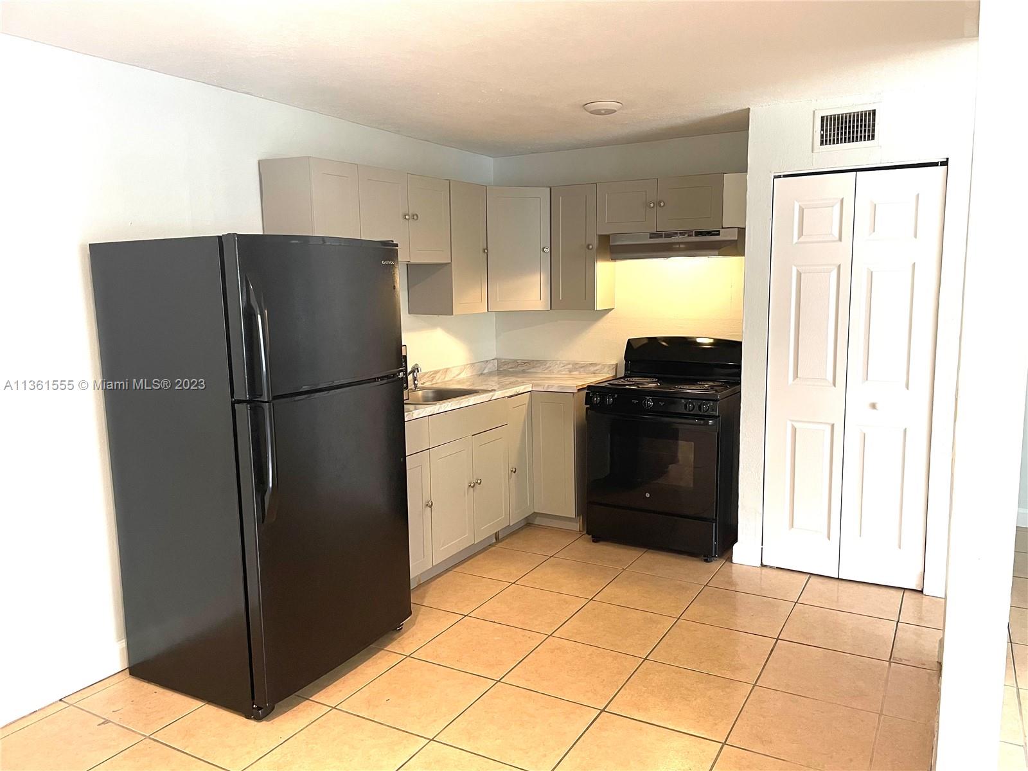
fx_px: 772
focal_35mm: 26
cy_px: 386
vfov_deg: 53.1
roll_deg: +1.2
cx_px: 514
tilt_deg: -7.8
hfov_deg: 67.3
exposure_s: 1/60
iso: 160
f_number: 1.6
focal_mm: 4.2
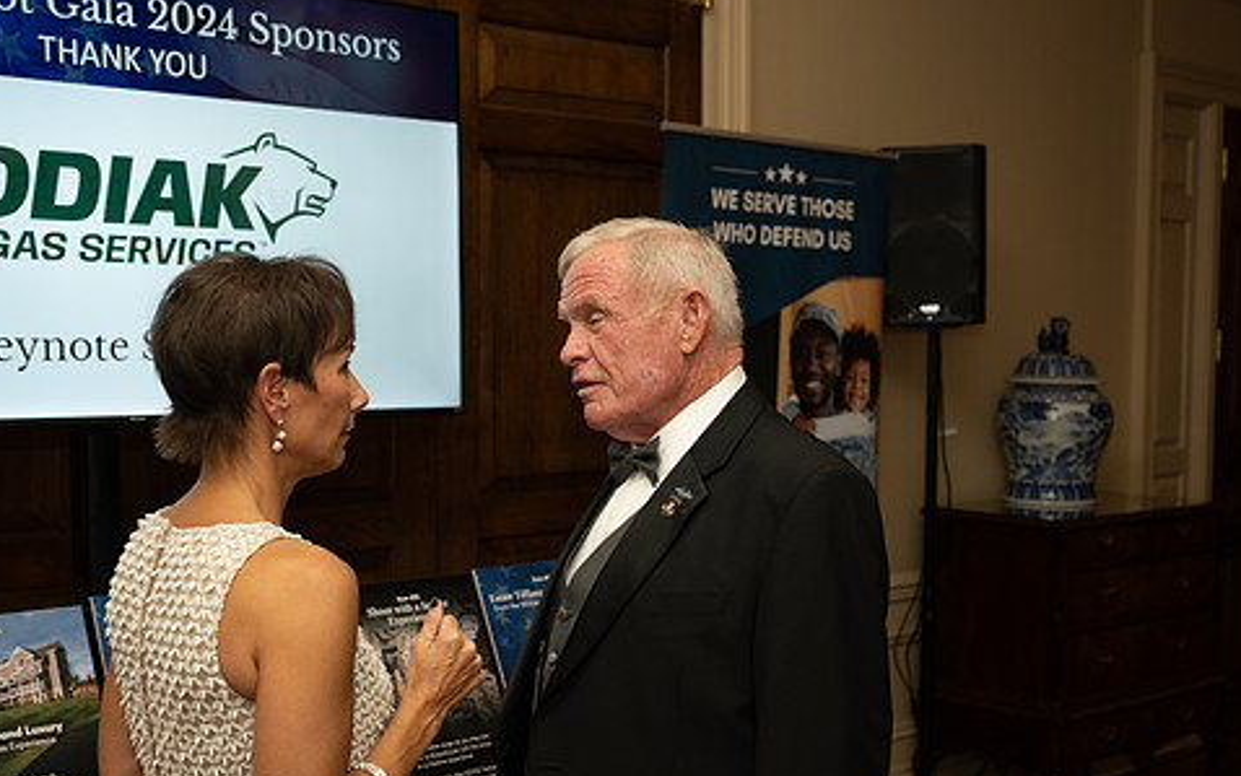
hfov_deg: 42.6
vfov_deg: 27.4
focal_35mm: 47
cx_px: 574
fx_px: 1590
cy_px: 481
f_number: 4
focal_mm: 38
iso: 640
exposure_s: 1/100
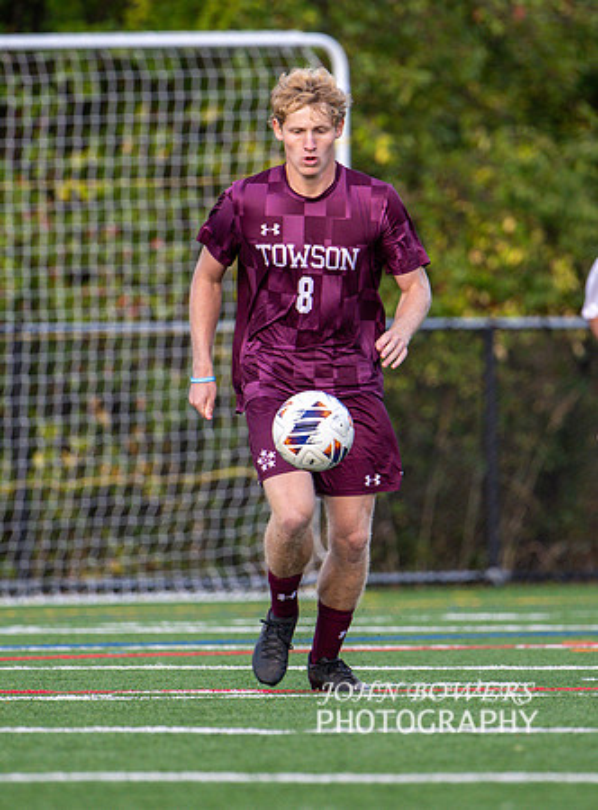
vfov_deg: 2.3
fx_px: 20099
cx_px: 365
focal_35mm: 863
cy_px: 348
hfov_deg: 1.7
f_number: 4.5
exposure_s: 1/1600
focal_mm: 400
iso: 640
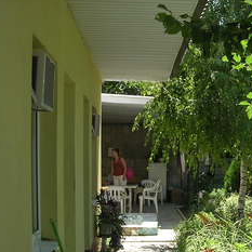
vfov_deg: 26.3
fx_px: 535
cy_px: 168
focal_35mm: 65
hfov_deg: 25.8
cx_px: 215
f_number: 2.8
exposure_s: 1/340
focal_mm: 5.8
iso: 100
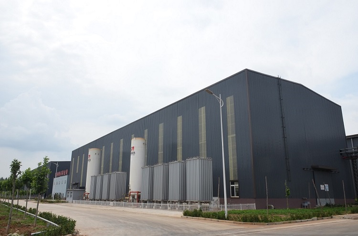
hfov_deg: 67.5
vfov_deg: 47.6
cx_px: 179
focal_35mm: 27
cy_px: 118
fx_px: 268
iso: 400
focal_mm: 18
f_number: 11
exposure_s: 1/500
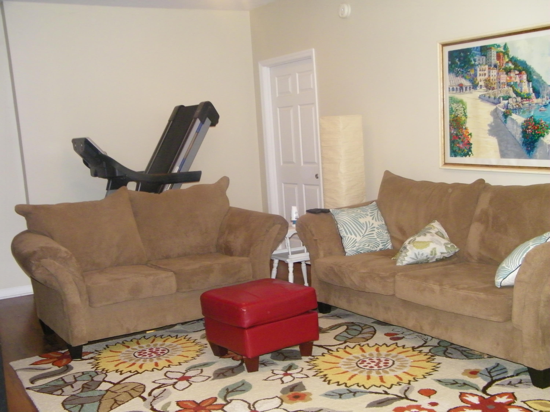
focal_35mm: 42
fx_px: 667
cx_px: 275
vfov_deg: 34.3
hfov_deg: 44.8
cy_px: 206
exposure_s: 1/40
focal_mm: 7.5
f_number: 3.8
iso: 320
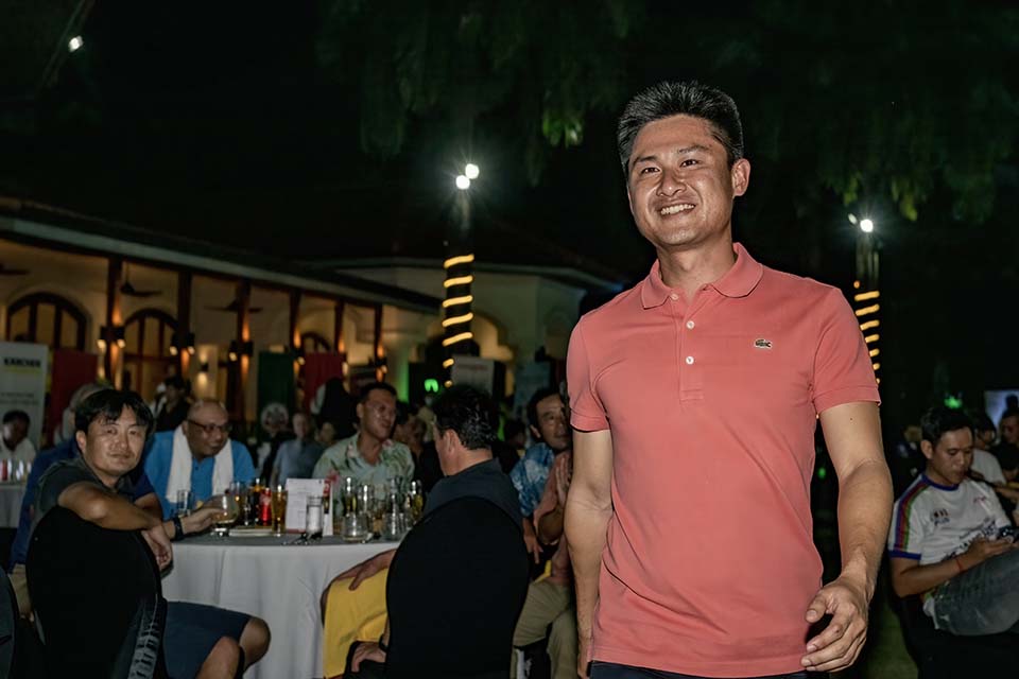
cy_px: 340
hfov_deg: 51.9
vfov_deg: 35.9
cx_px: 510
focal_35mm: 37
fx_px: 1047
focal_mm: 37
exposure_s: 1/200
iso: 250
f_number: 4.5
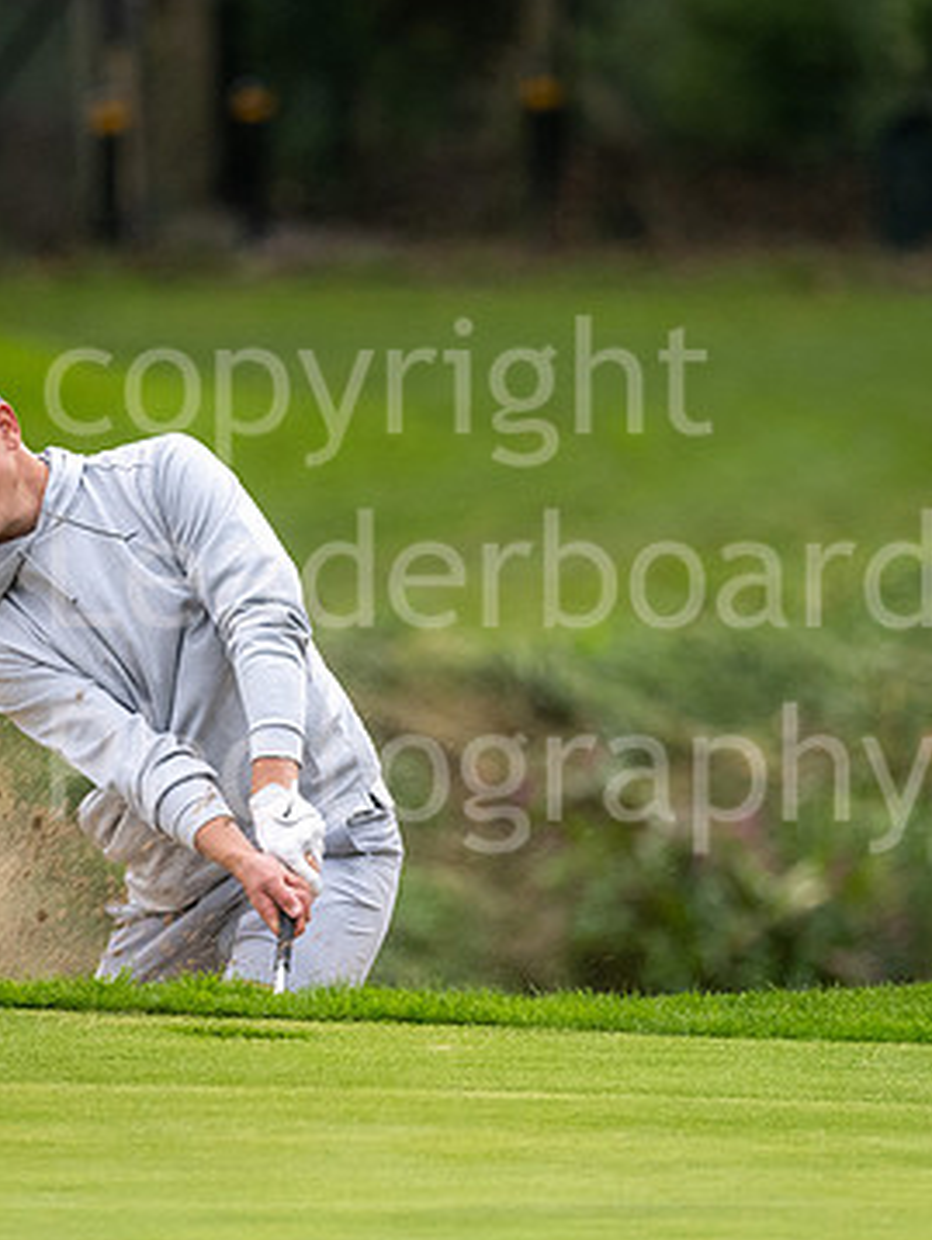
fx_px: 25099
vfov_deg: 2.8
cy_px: 603
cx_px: 499
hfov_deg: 2.1
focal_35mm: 700
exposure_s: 1/500
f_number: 4
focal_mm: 300
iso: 800
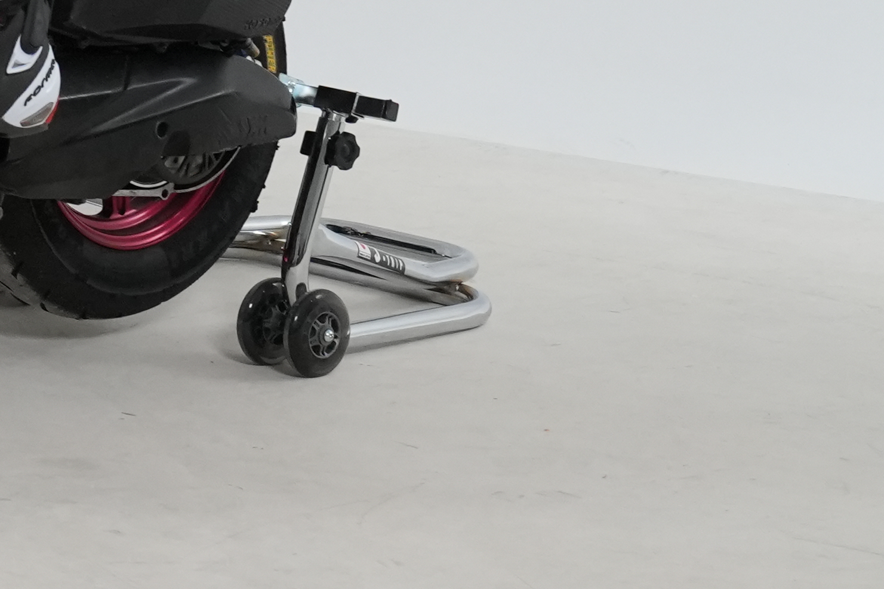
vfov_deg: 6.4
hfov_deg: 8.8
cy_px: -214
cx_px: -1152
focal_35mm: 213
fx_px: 5229
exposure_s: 1/125
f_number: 7.1
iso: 2500
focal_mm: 45
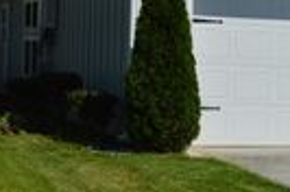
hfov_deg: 17.0
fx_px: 908
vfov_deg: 12.1
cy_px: 113
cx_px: 386
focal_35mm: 113
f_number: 11
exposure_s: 1/500
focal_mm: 20
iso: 140
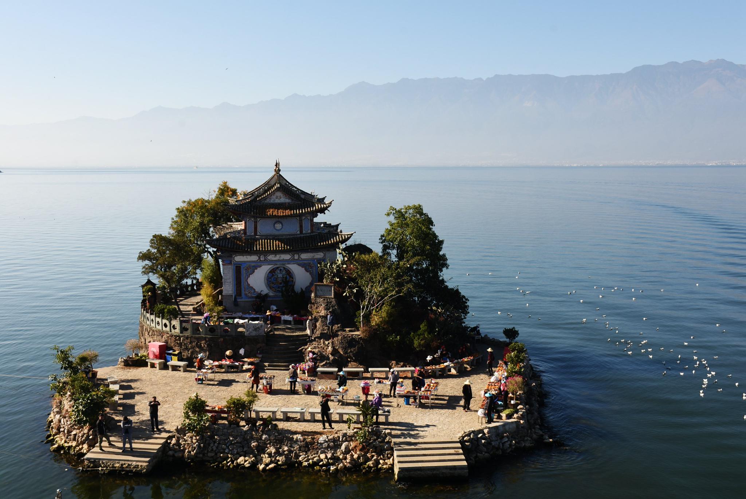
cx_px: 373
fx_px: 809
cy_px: 250
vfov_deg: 34.3
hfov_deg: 49.5
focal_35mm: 39
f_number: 10
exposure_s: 1/200
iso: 125
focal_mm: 26
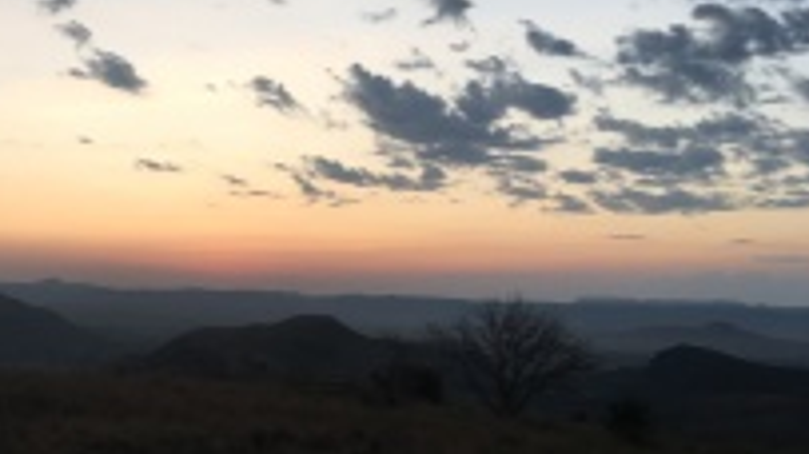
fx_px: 1222
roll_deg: -0.2
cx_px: 199
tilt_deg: -2.3
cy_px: 307
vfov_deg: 21.0
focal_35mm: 57
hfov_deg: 35.8
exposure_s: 1/120
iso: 40
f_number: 2.2
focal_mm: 4.15
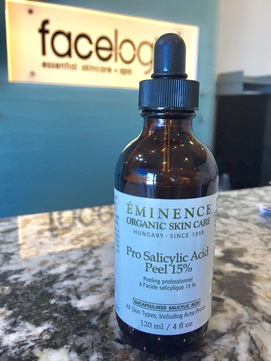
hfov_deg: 48.2
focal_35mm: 29
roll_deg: -0.5
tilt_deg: -11.4
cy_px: 180
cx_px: 136
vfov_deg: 61.7
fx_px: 303
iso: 32
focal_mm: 4.15
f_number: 2.2
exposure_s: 1/30
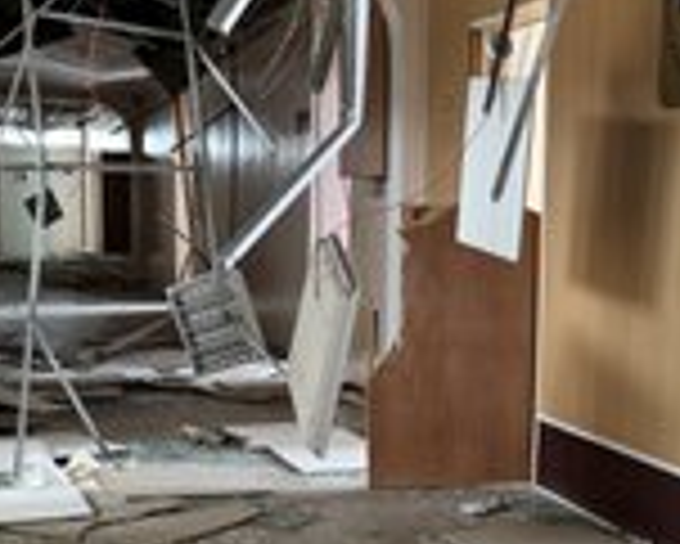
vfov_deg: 24.6
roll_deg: -3.3
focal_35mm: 62
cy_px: 337
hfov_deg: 30.3
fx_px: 1249
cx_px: 450
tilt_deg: -4.4
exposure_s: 1/116
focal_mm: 6.76
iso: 200
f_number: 1.78
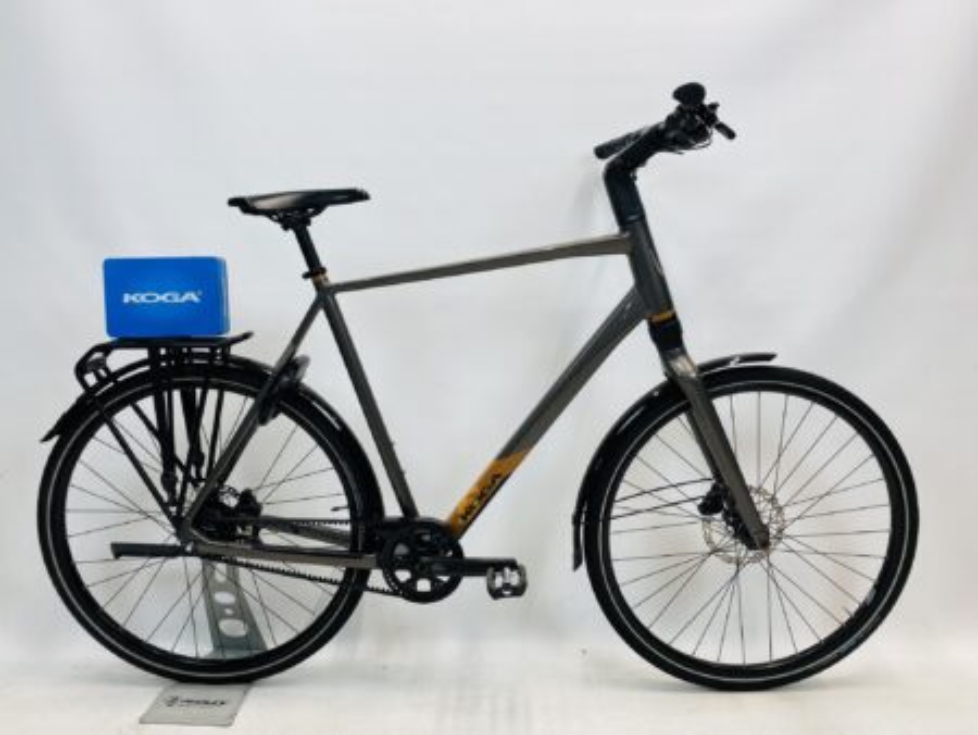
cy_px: 368
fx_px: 735
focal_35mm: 26
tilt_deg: -6.1
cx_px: 489
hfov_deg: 67.3
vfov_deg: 53.1
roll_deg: +0.0
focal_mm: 4.25
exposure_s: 1/100
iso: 50
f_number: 1.8
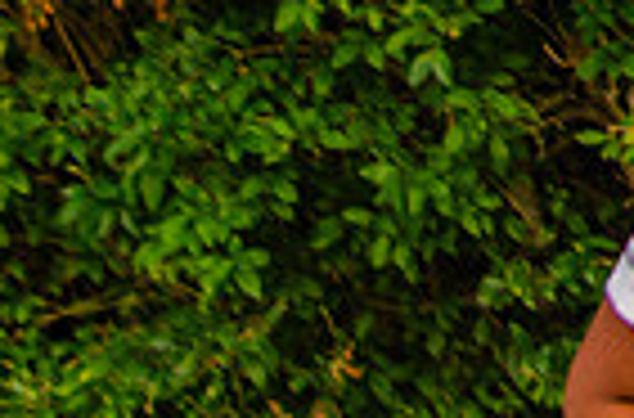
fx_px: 20642
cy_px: 858
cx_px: -427
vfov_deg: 1.2
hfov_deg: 1.8
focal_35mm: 1176
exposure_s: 1/500
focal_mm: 190
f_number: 5.6
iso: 320
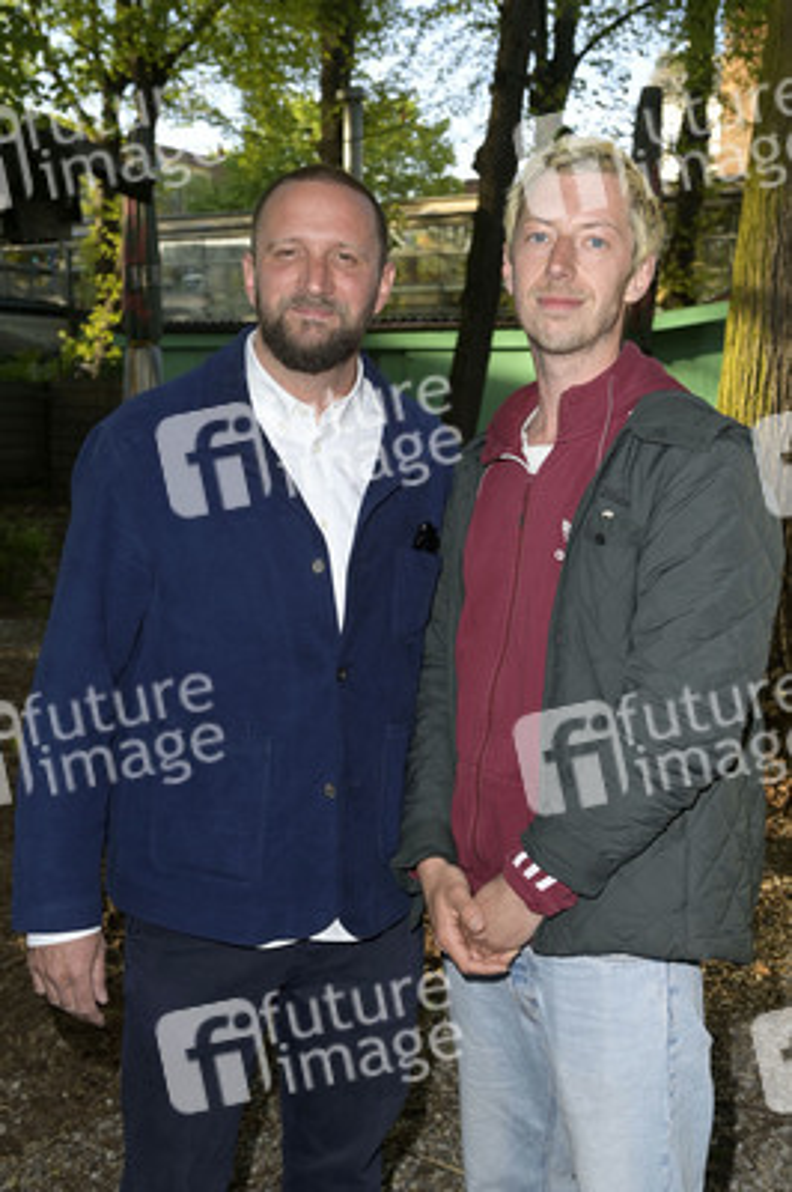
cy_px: 596
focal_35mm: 40
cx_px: 396
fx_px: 1322
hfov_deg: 33.3
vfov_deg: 48.5
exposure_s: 1/250
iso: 400
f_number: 5.6
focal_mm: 40
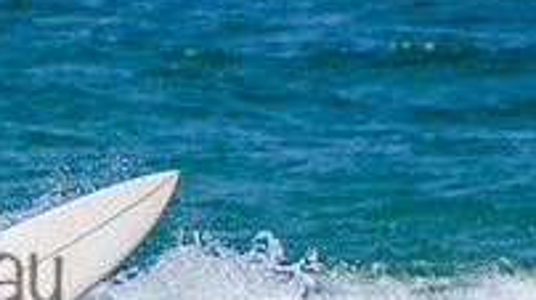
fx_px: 25662
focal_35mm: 1808
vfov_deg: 0.7
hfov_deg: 1.2
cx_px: -218
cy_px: 243
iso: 250
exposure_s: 1/2000
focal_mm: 400
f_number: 5.6
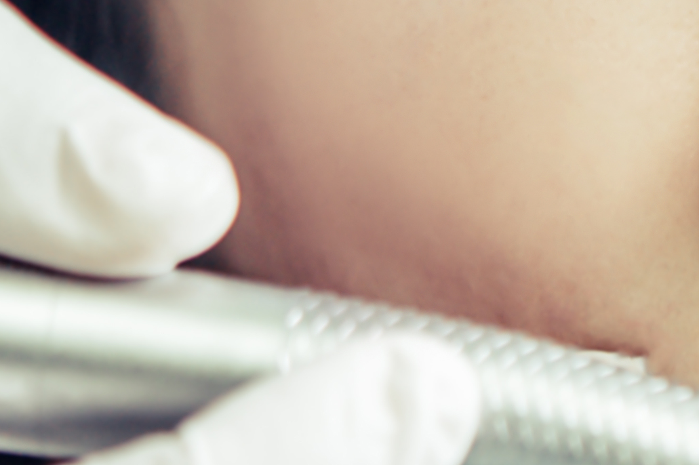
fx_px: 6830
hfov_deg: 5.8
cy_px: -113
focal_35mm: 352
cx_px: 1140
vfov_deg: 3.9
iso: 400
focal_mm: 60
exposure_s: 1/100
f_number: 3
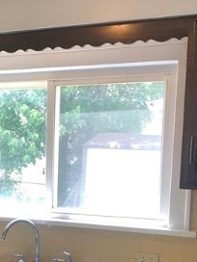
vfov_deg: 23.9
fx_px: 599
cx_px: -17
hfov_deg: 18.0
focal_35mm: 79
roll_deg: -0.1
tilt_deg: -6.6
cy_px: 245
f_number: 1.8
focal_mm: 3.99
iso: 20
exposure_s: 1/40
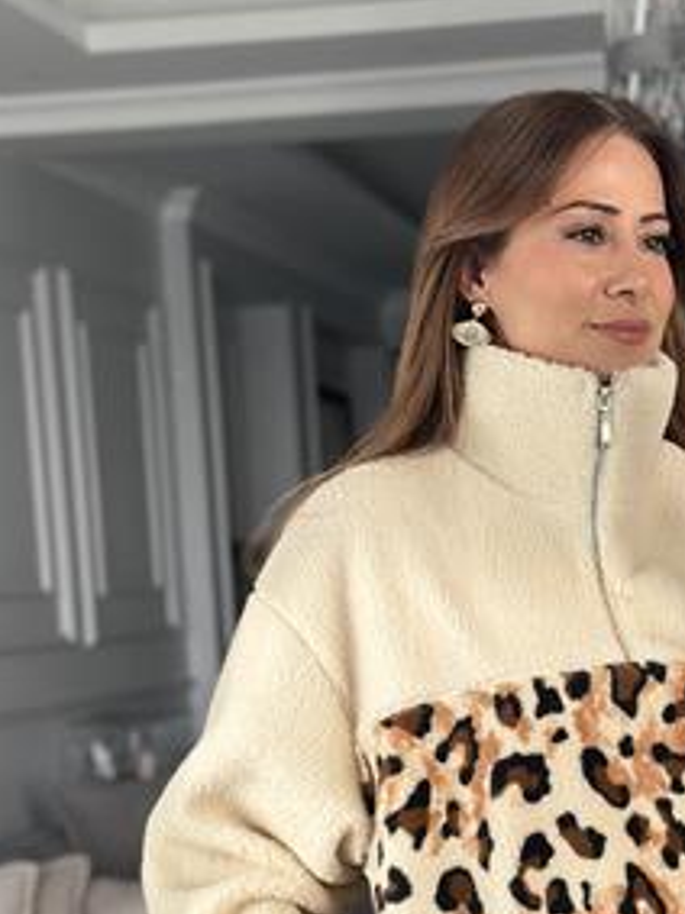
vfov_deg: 22.5
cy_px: 723
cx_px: 523
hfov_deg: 17.1
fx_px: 2271
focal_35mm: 86
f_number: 1.78
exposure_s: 1/265
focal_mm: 6.86
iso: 80
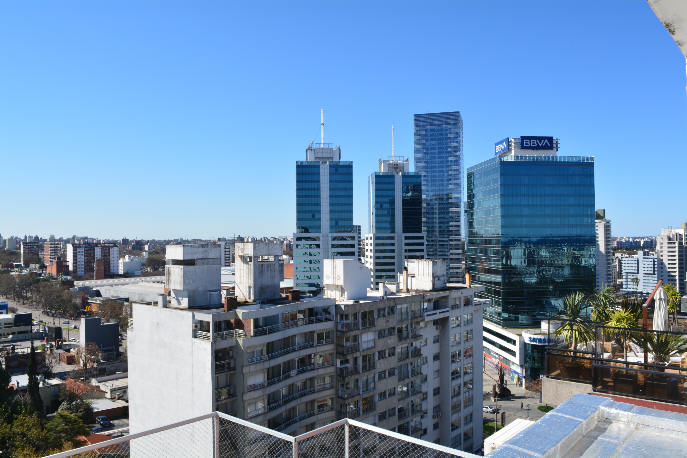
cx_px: 344
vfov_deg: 47.9
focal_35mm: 27
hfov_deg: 67.4
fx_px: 515
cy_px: 229
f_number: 11
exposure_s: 1/125
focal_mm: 18
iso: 160
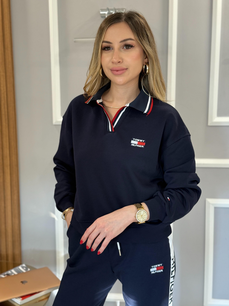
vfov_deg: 39.7
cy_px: 153
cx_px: 114
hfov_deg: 30.3
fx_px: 423
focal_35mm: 48
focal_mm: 6.76
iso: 160
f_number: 1.78
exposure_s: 1/60
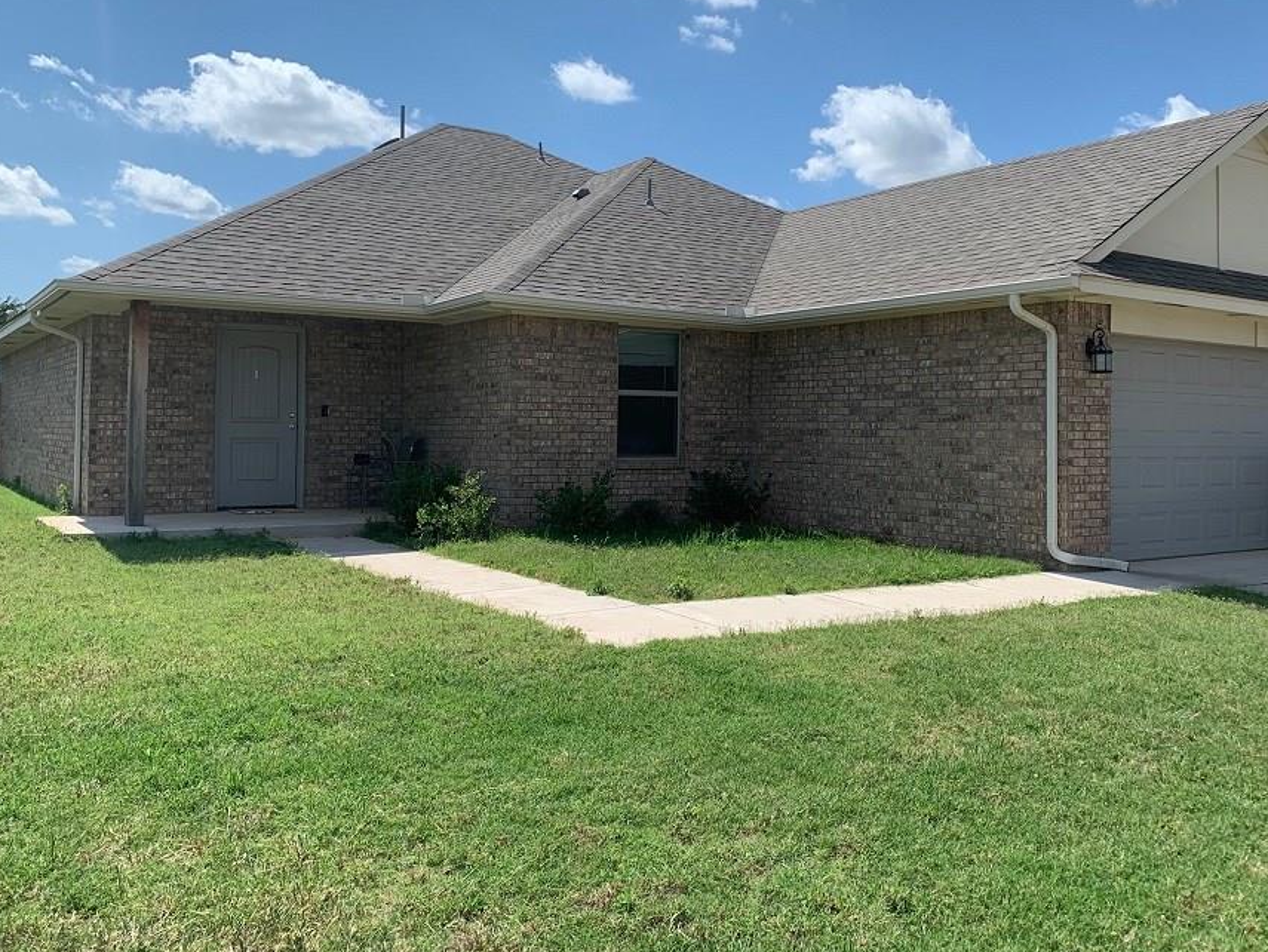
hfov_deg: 58.3
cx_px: 675
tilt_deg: +2.4
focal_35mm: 31
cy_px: 416
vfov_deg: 45.4
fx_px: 1136
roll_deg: -1.2
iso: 25
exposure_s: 1/2421
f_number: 1.8
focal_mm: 4.25
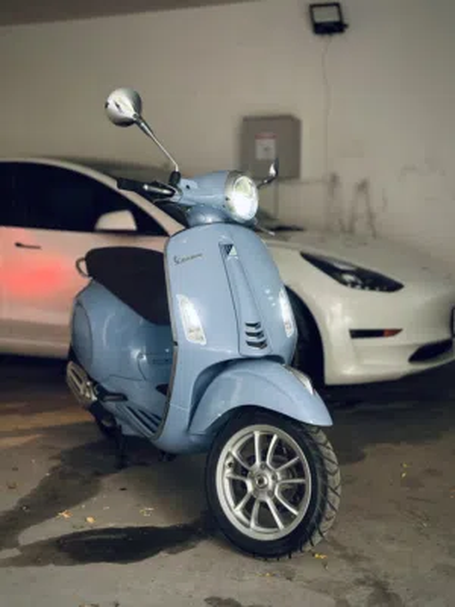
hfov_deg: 30.3
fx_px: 841
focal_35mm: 48
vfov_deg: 39.7
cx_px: 228
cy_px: 304
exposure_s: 1/40
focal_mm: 6.86
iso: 640
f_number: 1.78
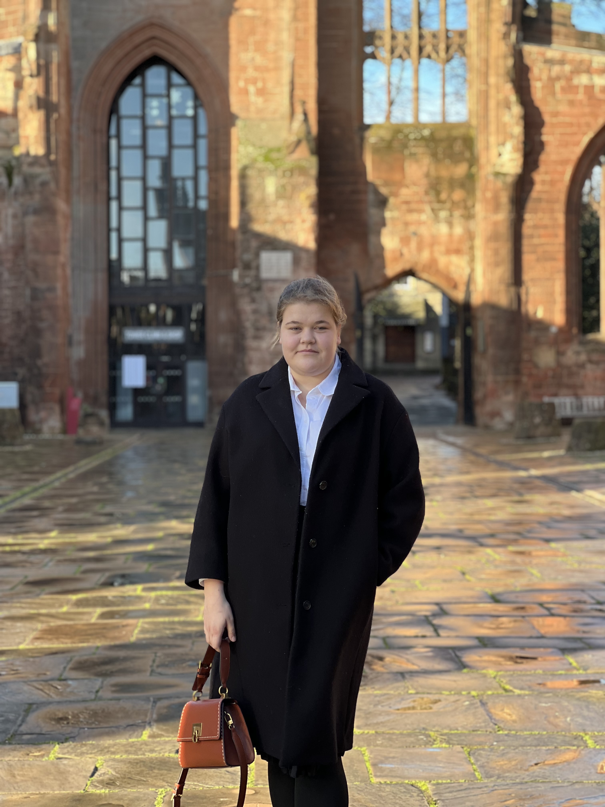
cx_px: 302
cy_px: 404
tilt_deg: -0.5
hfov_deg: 19.1
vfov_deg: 25.3
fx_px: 1794
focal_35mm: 77
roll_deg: +1.1
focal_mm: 9
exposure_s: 1/121
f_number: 2.8
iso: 40
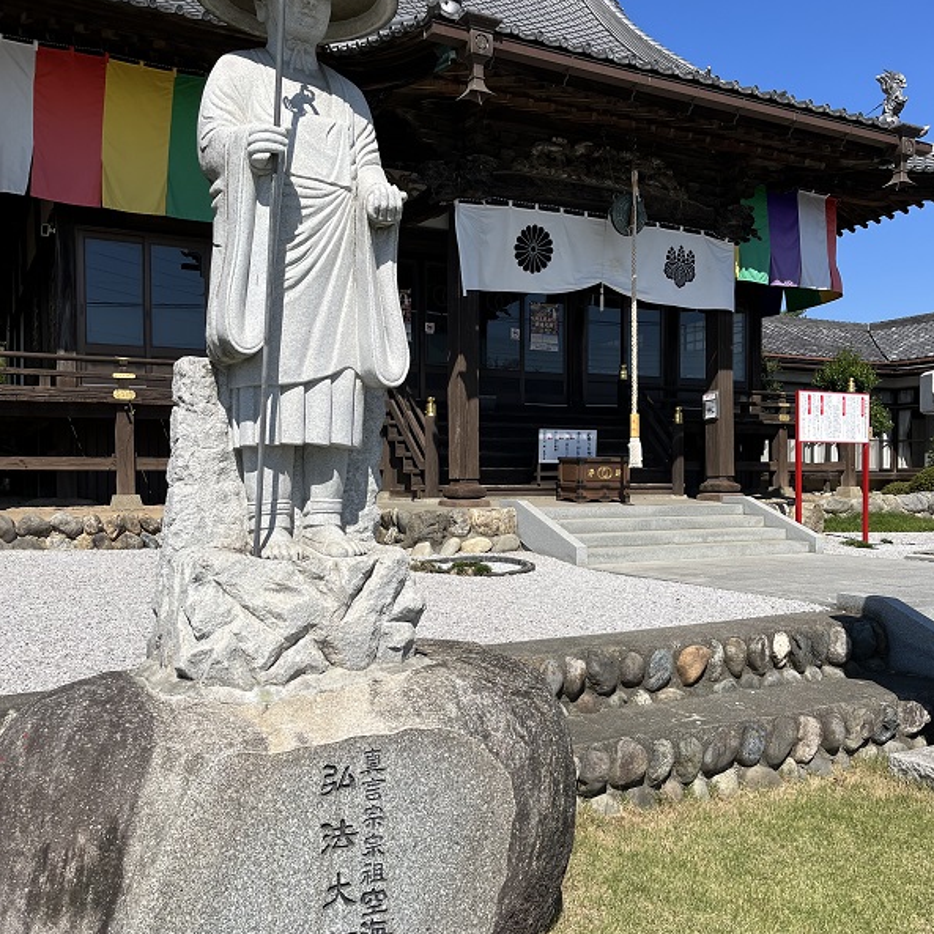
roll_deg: +1.3
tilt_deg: -2.0
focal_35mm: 31
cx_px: 471
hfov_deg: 52.5
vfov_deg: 52.5
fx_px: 946
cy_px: 499
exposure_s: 1/4484
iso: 50
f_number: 1.6
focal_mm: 5.1
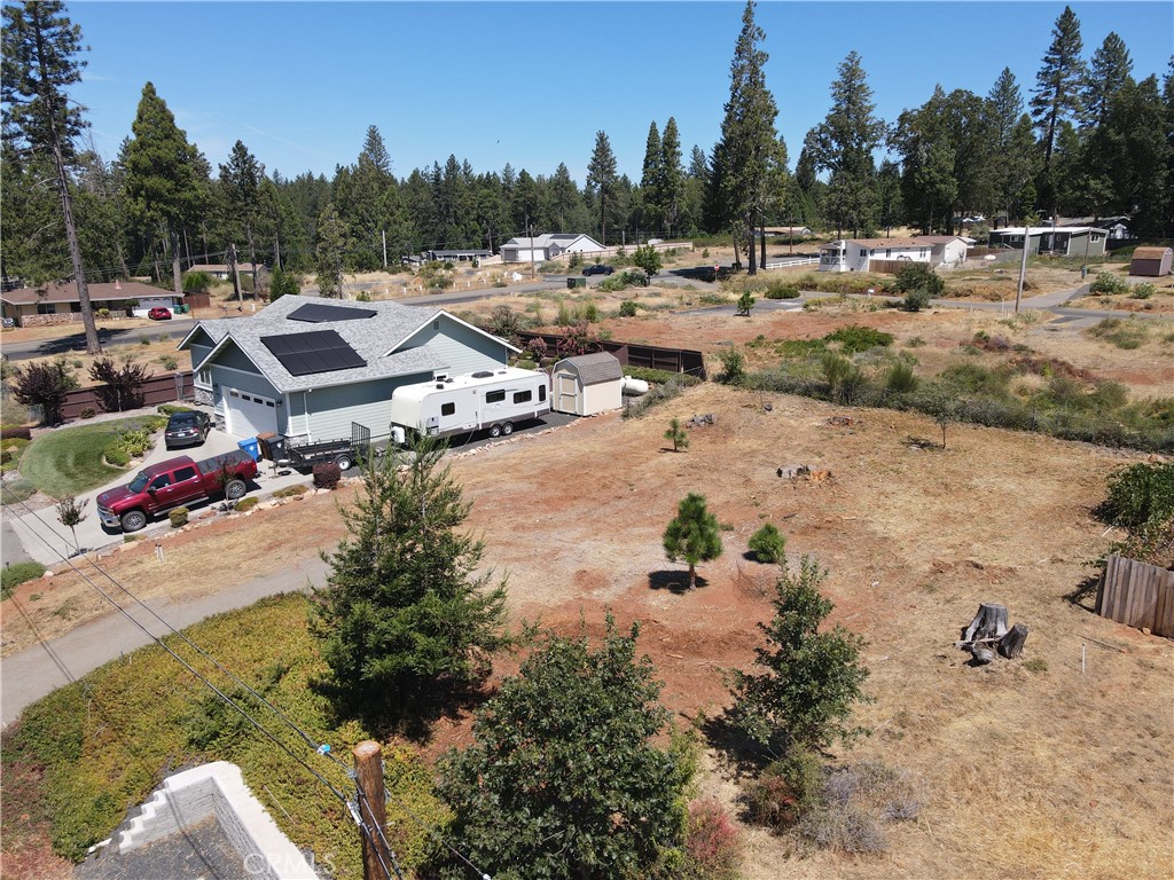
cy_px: 440
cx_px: 587
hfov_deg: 71.6
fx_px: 814
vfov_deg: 56.8
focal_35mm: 24
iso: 100
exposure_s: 1/640
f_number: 2.8
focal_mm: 4.5
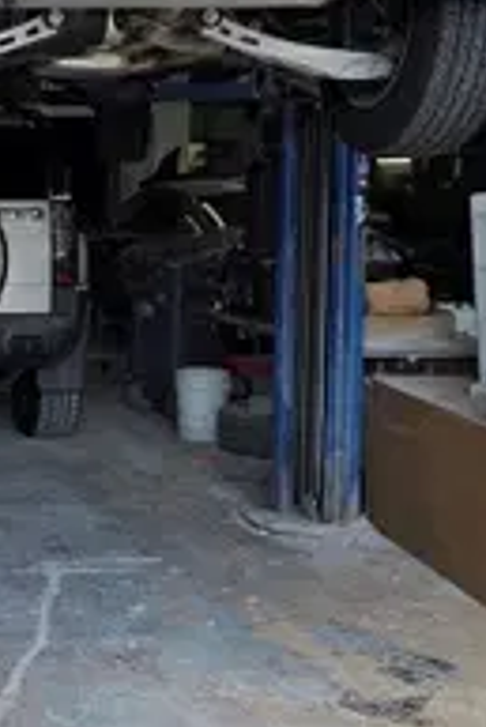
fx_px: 1334
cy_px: 273
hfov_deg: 19.6
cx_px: -79
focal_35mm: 66
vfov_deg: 30.4
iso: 12
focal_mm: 6.3
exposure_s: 1/125
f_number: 1.7
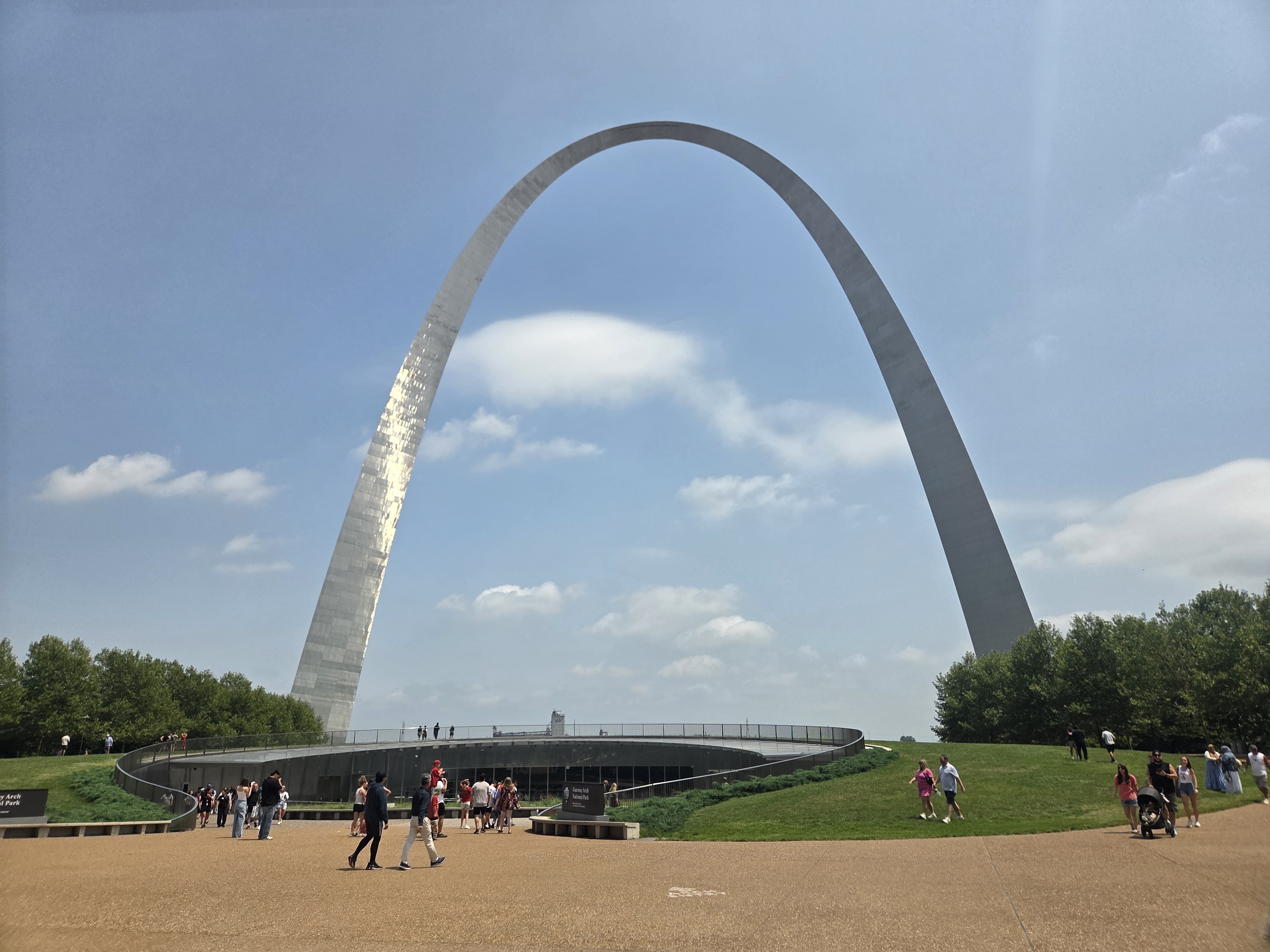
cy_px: 476
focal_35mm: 23
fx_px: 844
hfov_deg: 73.9
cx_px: 635
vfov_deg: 58.9
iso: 64
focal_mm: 5.4
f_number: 1.8
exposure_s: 1/7891
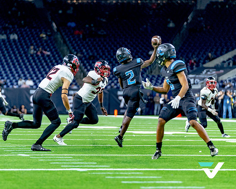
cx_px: 103
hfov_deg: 9.0
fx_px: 1496
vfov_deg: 7.2
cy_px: 75
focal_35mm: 214
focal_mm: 147
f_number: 2.8
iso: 2000
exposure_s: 1/1500
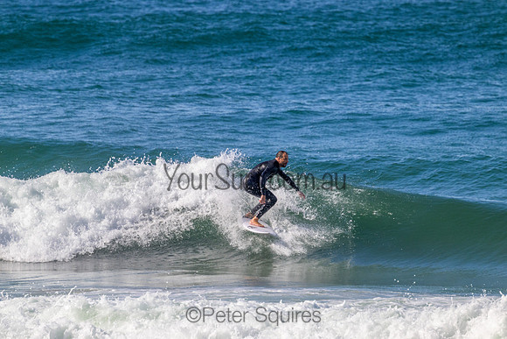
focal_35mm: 800
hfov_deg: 2.6
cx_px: 254
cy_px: 170
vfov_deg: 1.7
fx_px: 11269
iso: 1250
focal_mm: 800
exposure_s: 1/2000
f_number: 11
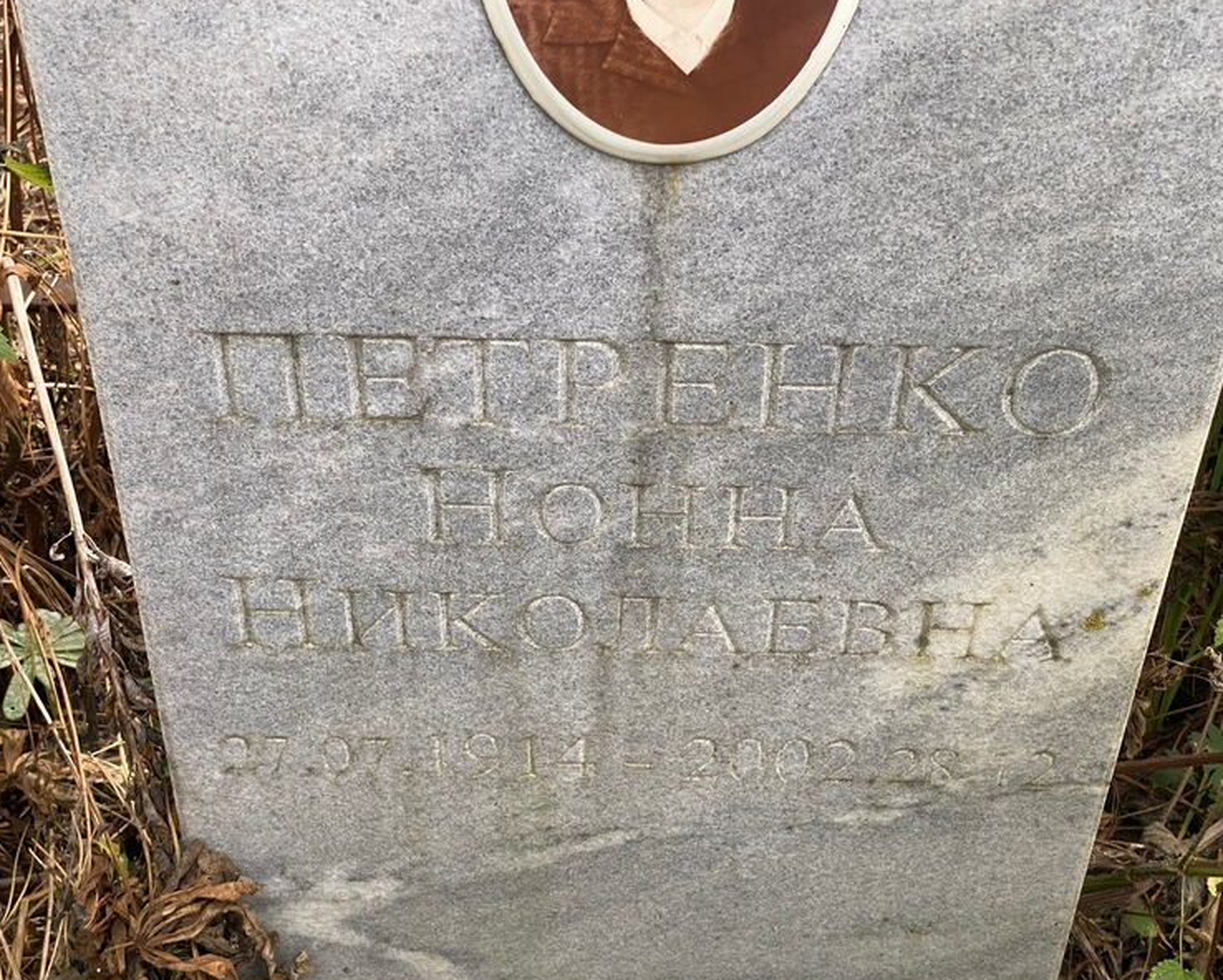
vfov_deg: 27.6
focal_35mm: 55
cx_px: 613
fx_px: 1992
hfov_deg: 34.1
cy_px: 491
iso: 25
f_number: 2
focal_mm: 6
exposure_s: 1/122
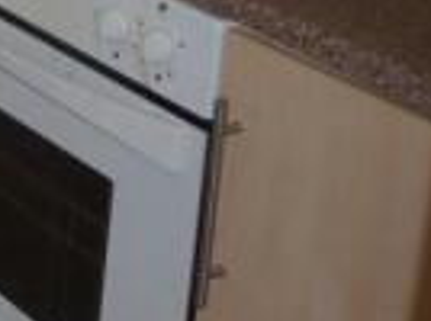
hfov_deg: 13.6
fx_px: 1516
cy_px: -201
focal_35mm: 122
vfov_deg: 11.5
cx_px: -462
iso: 100
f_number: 3.3
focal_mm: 4.7
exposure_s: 1/30
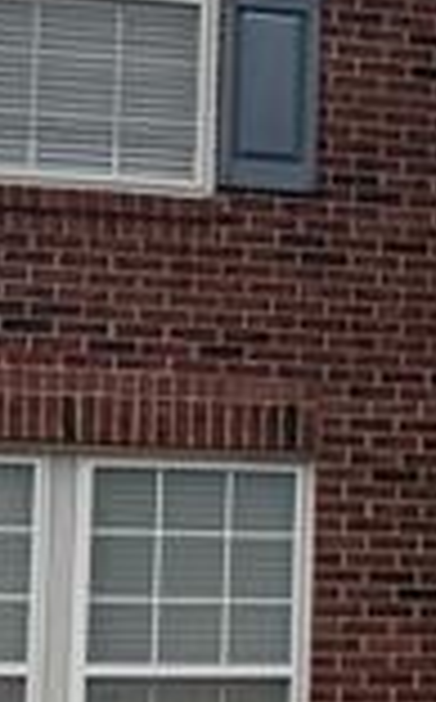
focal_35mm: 167
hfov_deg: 6.9
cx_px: 1407
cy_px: 436
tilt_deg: +6.7
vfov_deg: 12.5
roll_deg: +0.8
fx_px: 3187
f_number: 1.78
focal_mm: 6.76
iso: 100
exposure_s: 1/2611
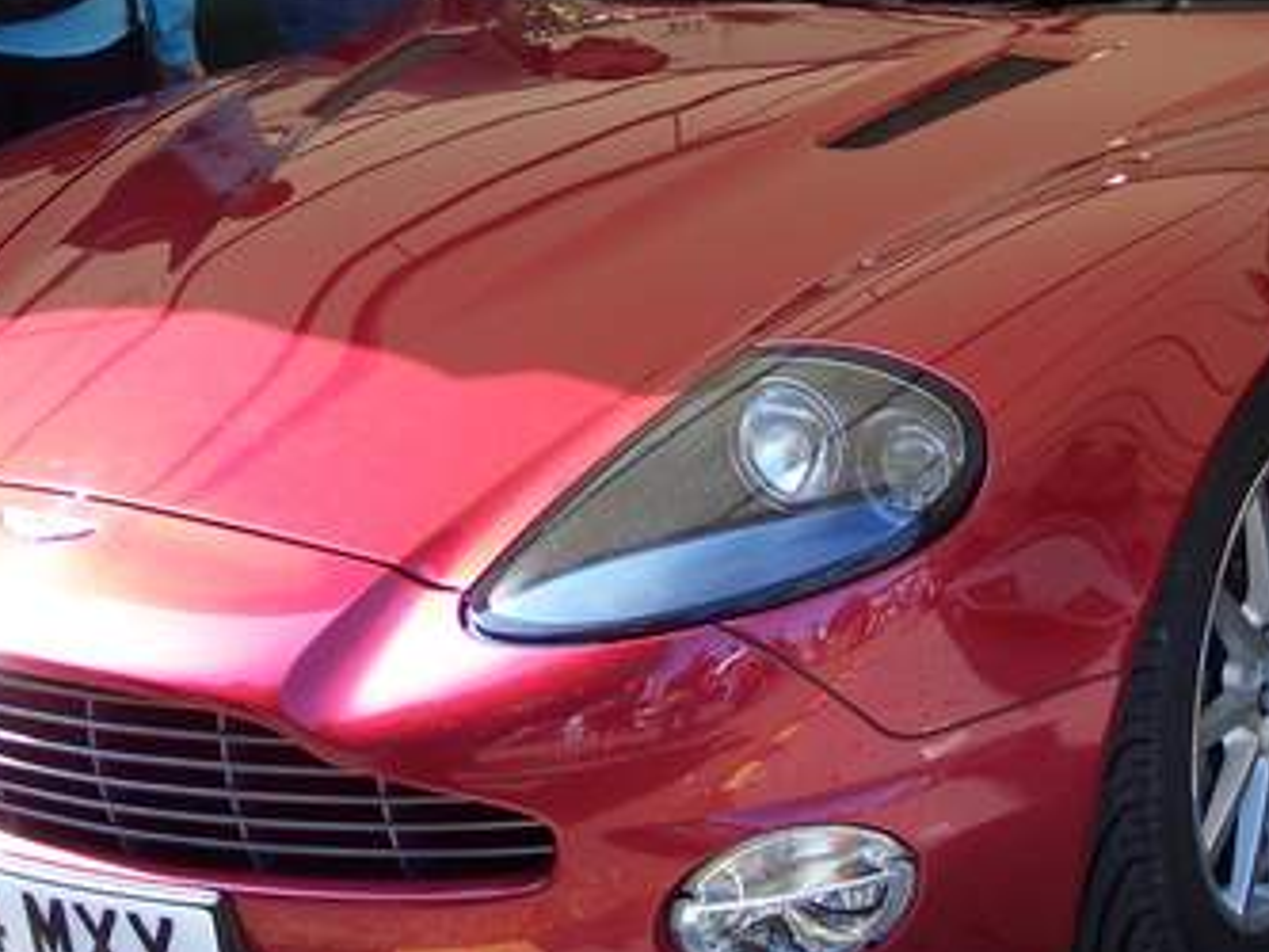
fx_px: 2677
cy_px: 213
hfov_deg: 26.6
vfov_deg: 20.0
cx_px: 766
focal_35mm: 73
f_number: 2.8
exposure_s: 1/350
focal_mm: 8
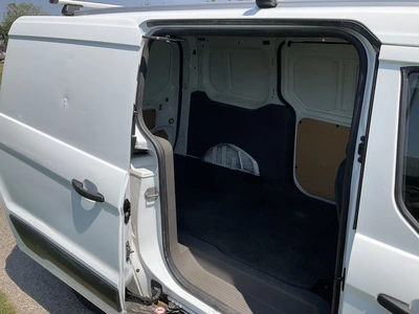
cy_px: 157
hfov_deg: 61.7
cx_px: 210
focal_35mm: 29
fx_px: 351
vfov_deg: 48.2
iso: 25
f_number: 1.8
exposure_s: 1/1730
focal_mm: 3
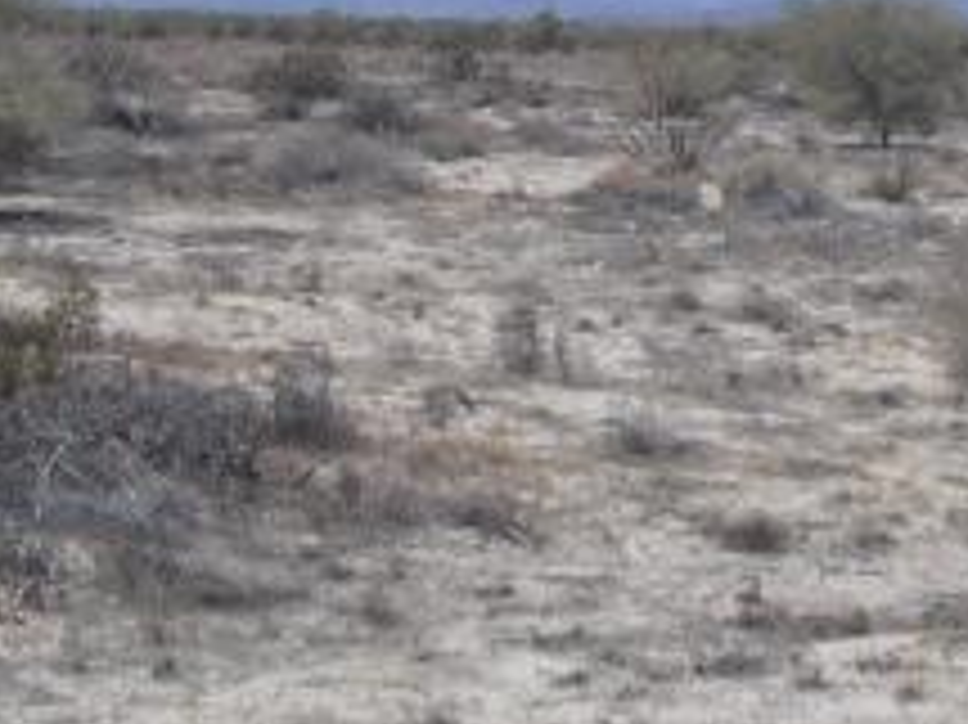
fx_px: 2990
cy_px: -171
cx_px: 779
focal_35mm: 107
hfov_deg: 18.2
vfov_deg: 13.4
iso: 64
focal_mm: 6.3
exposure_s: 1/250
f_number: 7.8
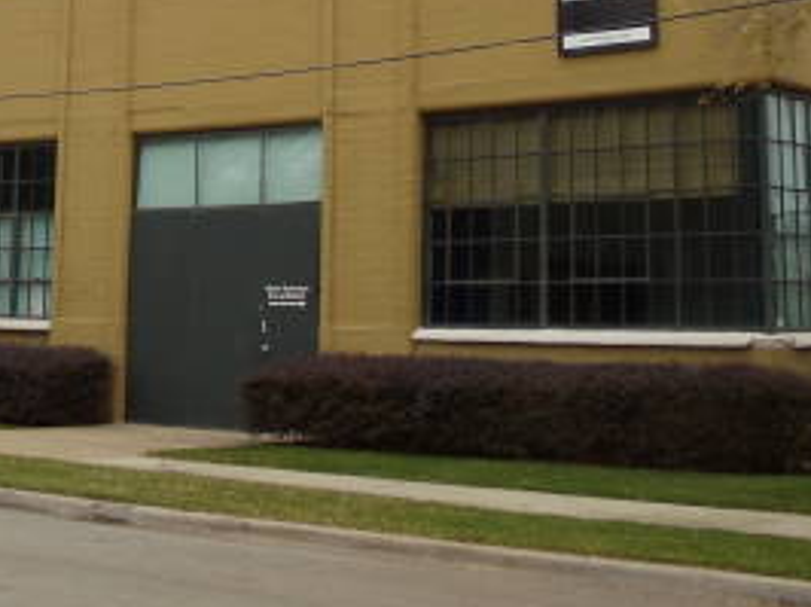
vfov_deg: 13.6
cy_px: -64
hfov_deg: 18.4
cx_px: 162
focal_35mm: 106
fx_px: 2481
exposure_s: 1/250
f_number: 3.5
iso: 100
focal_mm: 6
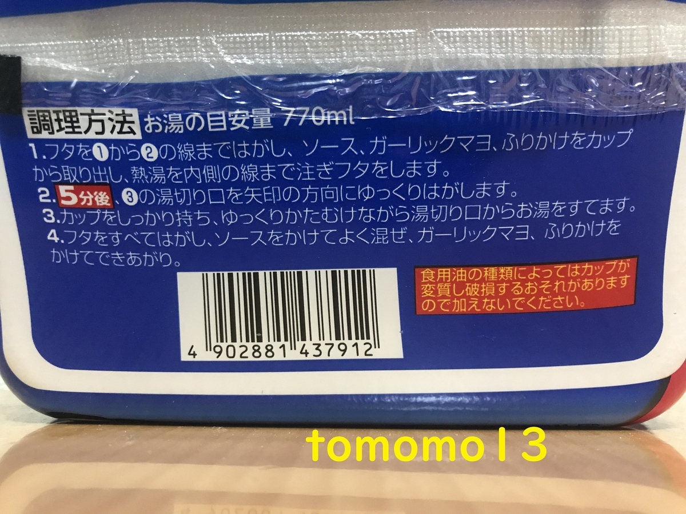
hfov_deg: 63.4
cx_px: 343
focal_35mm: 28
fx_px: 555
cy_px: 257
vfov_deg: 49.7
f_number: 1.8
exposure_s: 1/5
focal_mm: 3.99
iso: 80
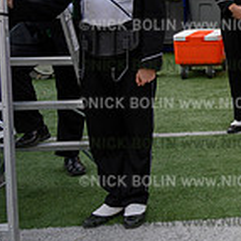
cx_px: 472
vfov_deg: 20.5
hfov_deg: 16.4
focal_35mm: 83
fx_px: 654
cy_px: 26
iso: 125
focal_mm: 24
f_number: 4
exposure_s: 1/500
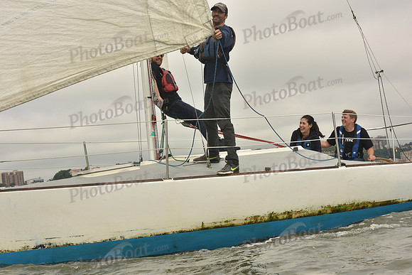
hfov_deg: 28.8
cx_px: 206
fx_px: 801
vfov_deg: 19.5
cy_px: 138
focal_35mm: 70
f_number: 13
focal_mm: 70
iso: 400
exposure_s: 1/800
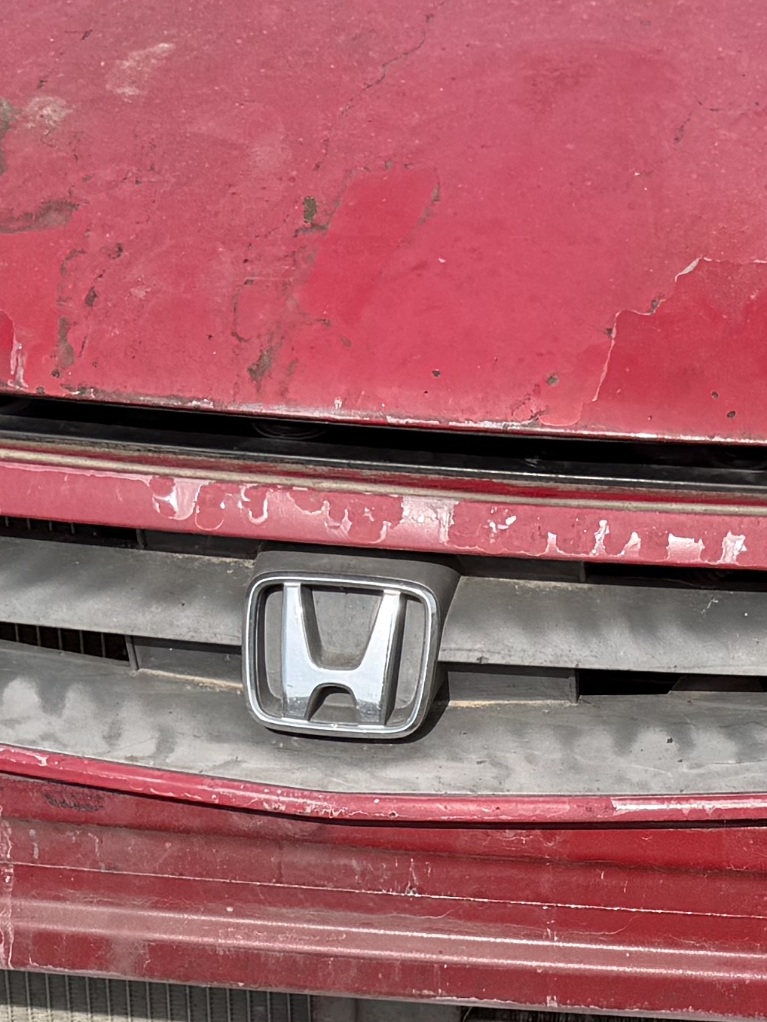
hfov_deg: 14.5
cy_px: 777
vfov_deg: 19.3
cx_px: 686
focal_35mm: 101
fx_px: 2983
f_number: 1.78
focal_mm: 6.76
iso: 80
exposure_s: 1/4405
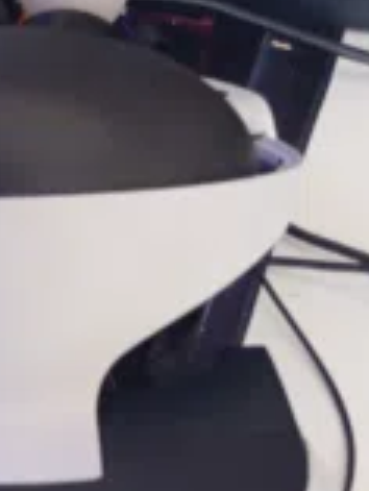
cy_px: 410
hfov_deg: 19.8
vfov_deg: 26.7
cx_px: -44
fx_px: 1008
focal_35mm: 71
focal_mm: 4.27
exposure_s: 1/20
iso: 1369
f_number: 1.8
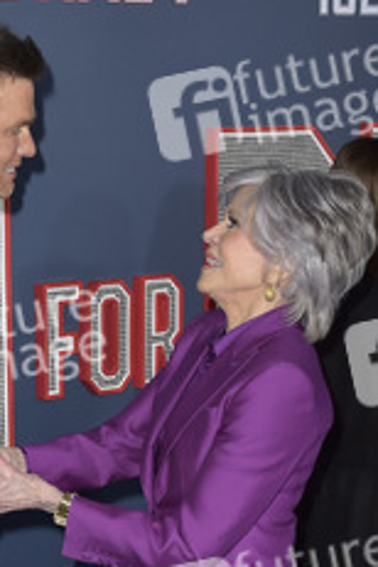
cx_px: 53
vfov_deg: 24.0
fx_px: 1307
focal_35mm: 83
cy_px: 471
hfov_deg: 16.3
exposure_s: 1/250
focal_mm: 48
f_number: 6.3
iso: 400
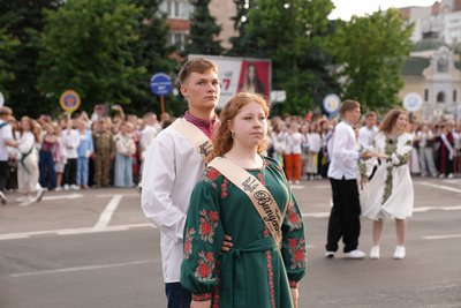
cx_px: 230
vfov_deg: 19.5
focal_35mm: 70
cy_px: 154
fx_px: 897
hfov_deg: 28.8
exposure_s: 1/160
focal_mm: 70
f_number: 4
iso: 160
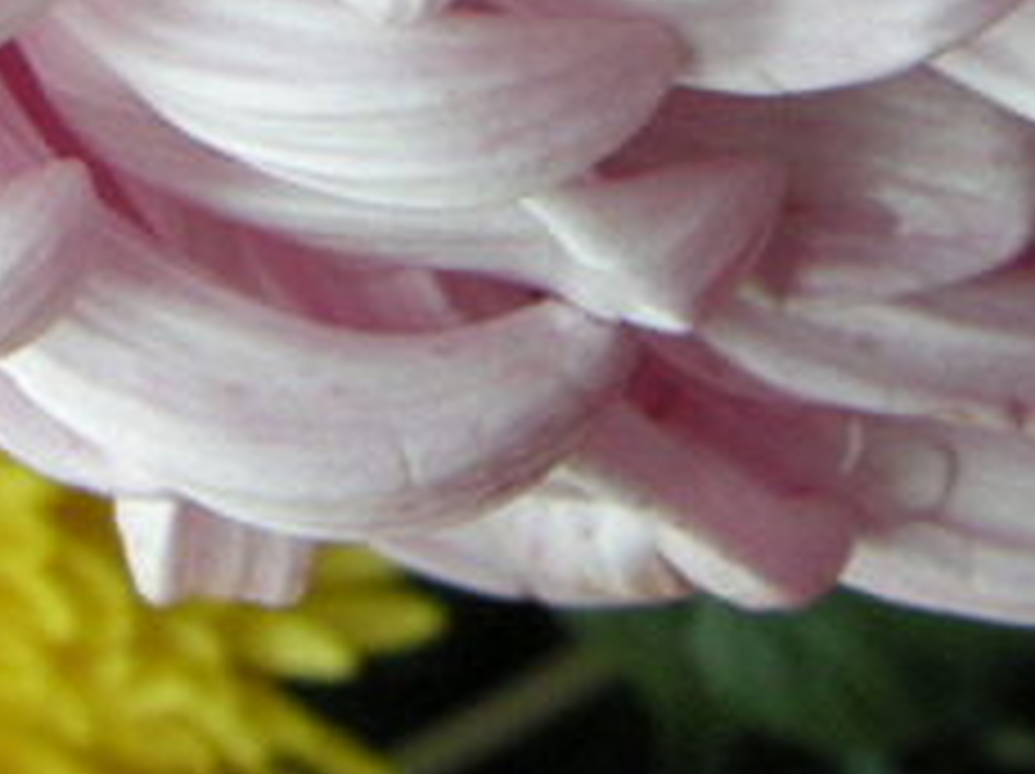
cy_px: -882
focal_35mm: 156
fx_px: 4659
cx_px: 693
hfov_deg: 12.7
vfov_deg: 8.8
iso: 200
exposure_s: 1/150
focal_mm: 7.5
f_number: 3.8
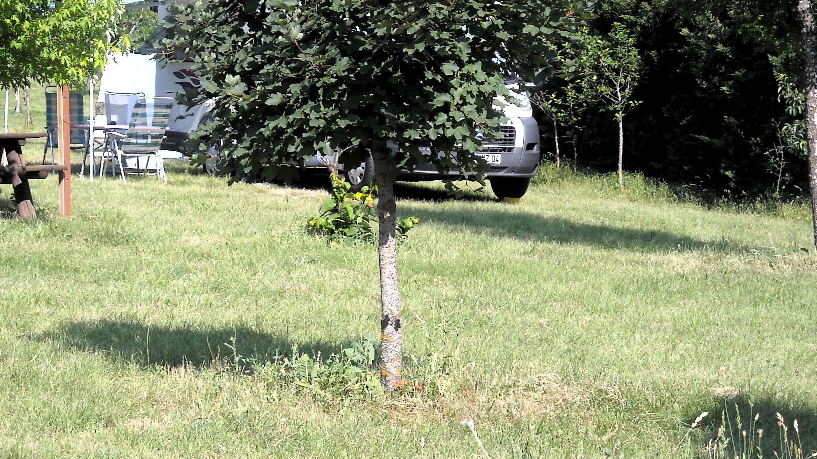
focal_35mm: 141
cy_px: 186
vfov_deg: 8.6
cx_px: 325
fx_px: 3055
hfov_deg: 15.2
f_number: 4.7
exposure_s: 1/209
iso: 64
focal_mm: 17.1
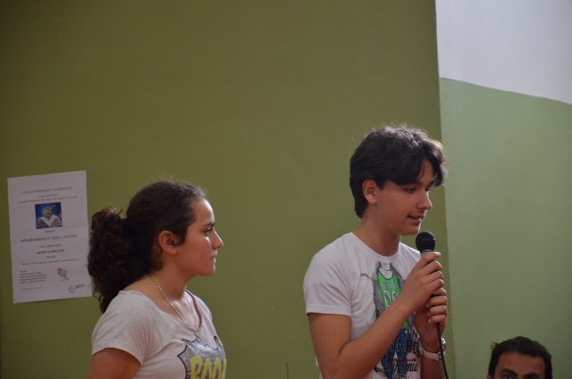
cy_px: 190
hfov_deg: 13.1
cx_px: 286
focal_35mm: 158
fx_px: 2498
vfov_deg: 8.7
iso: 800
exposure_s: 1/60
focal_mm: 105
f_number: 5.6
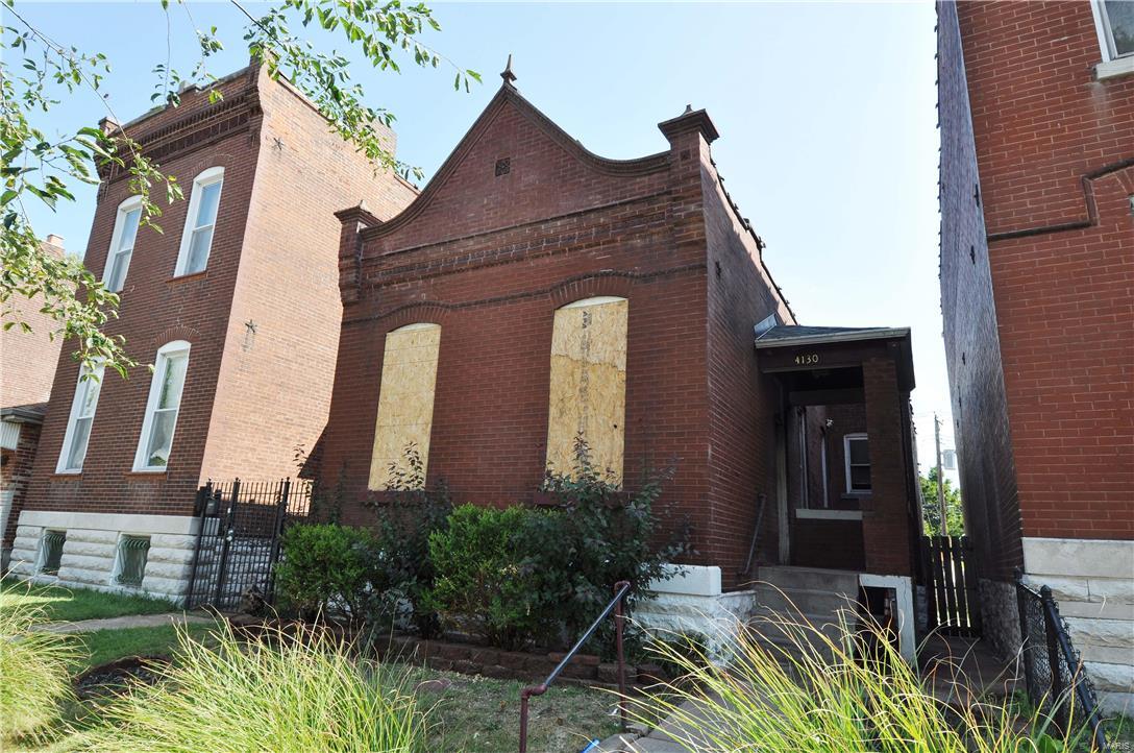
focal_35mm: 21
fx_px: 661
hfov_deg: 81.3
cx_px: 567
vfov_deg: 59.3
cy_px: 376
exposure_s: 1/250
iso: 200
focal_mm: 14
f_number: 8
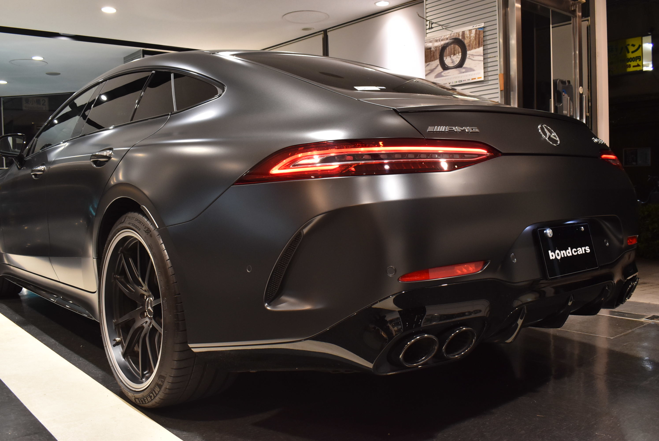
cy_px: 220
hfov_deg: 57.2
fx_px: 605
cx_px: 330
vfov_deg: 40.0
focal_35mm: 33
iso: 1000
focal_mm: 22
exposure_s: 1/40
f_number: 8
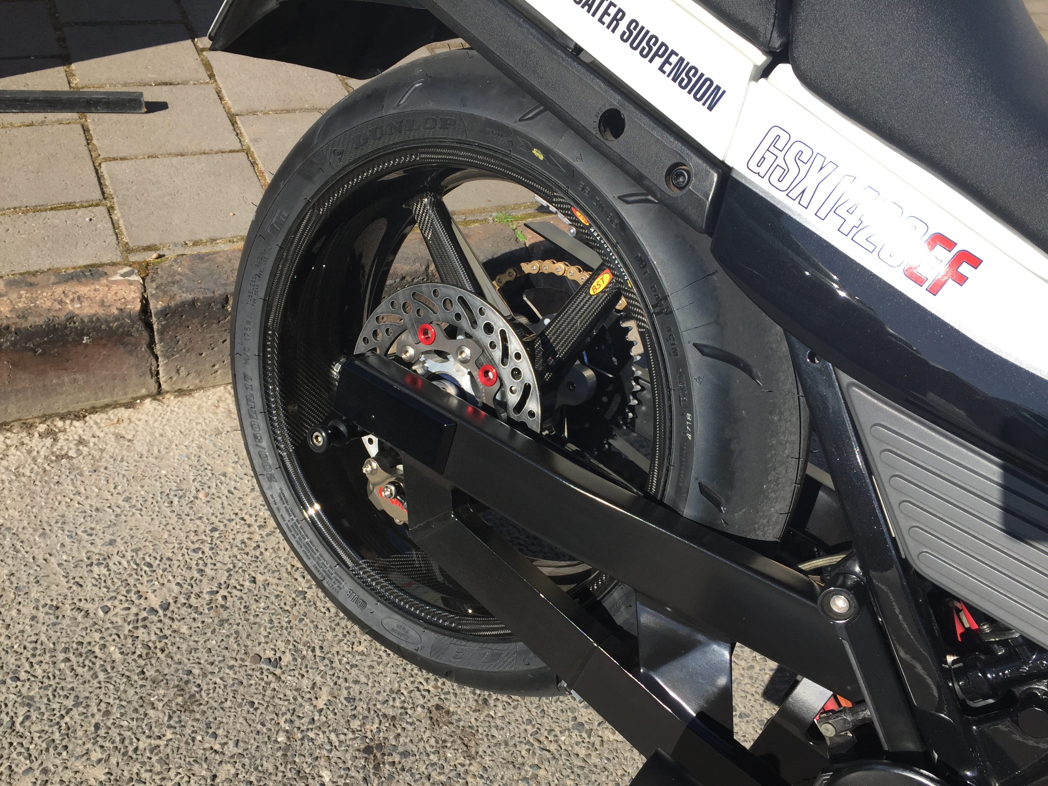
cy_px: 393
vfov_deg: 48.2
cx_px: 524
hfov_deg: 61.7
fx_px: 878
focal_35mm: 29
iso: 32
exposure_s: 1/1464
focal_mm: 4.15
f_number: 2.2
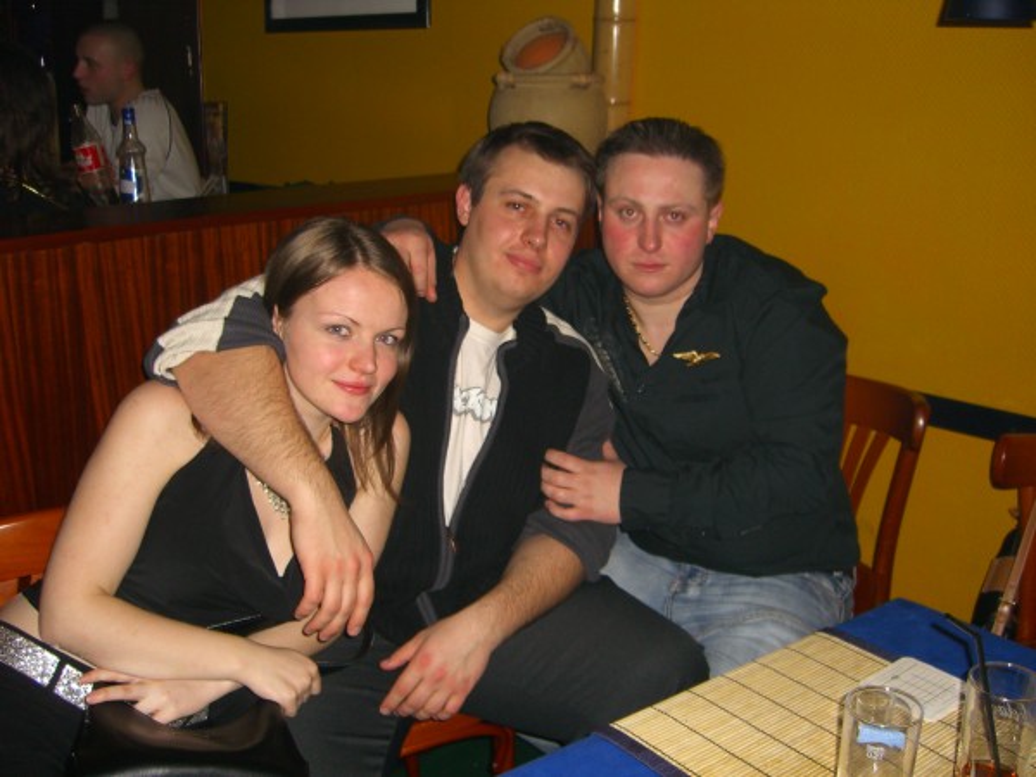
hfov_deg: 49.0
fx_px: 1137
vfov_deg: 37.7
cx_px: 518
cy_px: 388
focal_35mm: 38
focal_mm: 7.9
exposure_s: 1/60
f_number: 2.8
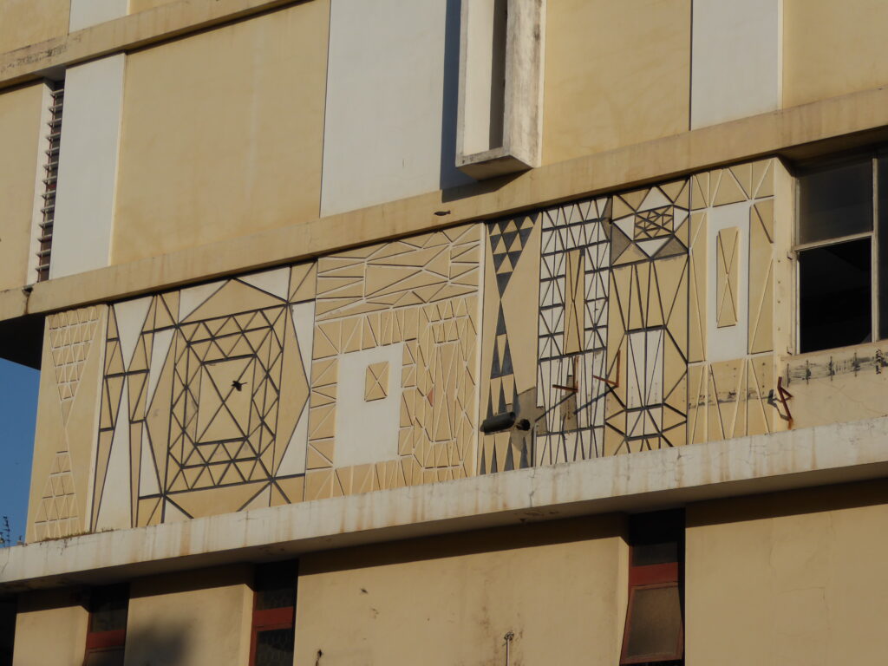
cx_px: 444
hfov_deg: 18.4
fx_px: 2745
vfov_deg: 13.8
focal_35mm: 107
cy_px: 333
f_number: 5
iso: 80
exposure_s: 1/1000
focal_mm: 17.5
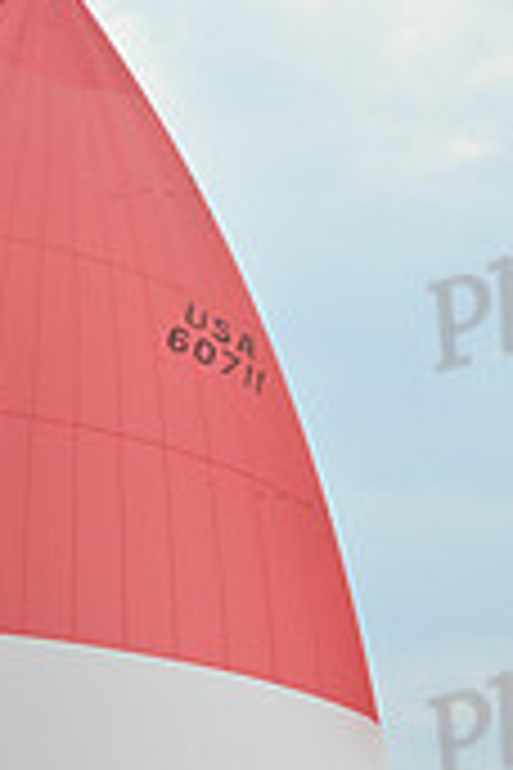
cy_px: 968
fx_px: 6156
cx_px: 196
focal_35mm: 288
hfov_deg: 4.8
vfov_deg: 7.1
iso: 320
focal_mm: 85
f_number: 7.1
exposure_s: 1/1600
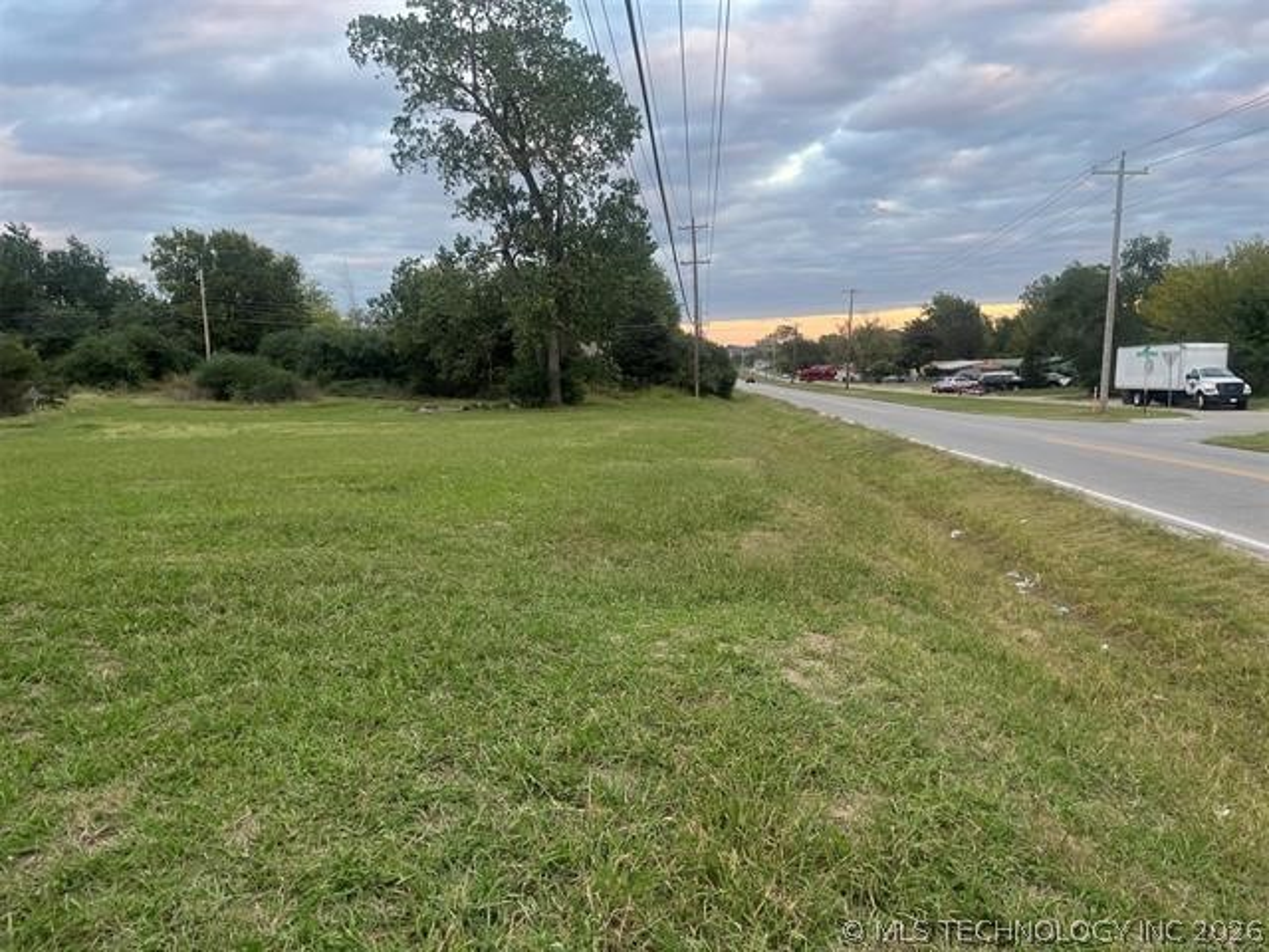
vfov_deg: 53.1
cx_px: 634
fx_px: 953
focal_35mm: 26
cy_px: 476
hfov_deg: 67.3
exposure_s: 1/122
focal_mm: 5.1
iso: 100
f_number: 1.6
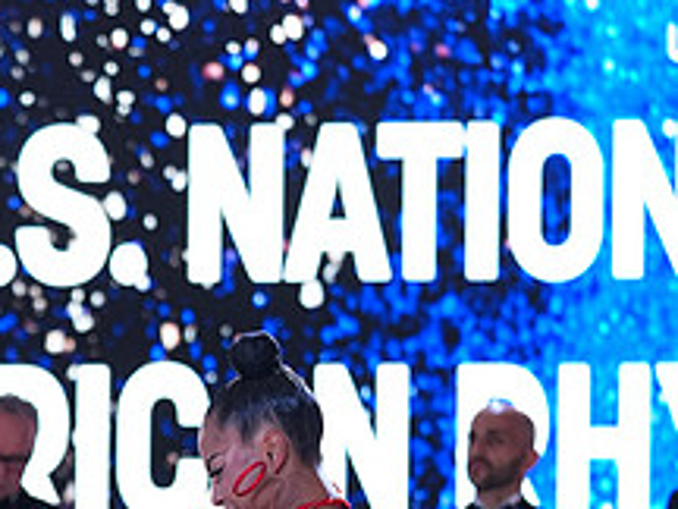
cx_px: 118
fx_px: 7227
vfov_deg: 4.0
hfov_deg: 5.4
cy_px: 798
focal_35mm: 369
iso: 1250
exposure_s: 1/400
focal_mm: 143
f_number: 4
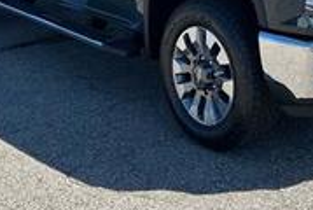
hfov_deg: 26.0
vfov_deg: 16.9
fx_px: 662
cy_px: -70
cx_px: 262
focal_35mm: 76
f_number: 1.5
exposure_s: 1/1669
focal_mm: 5.7
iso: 50
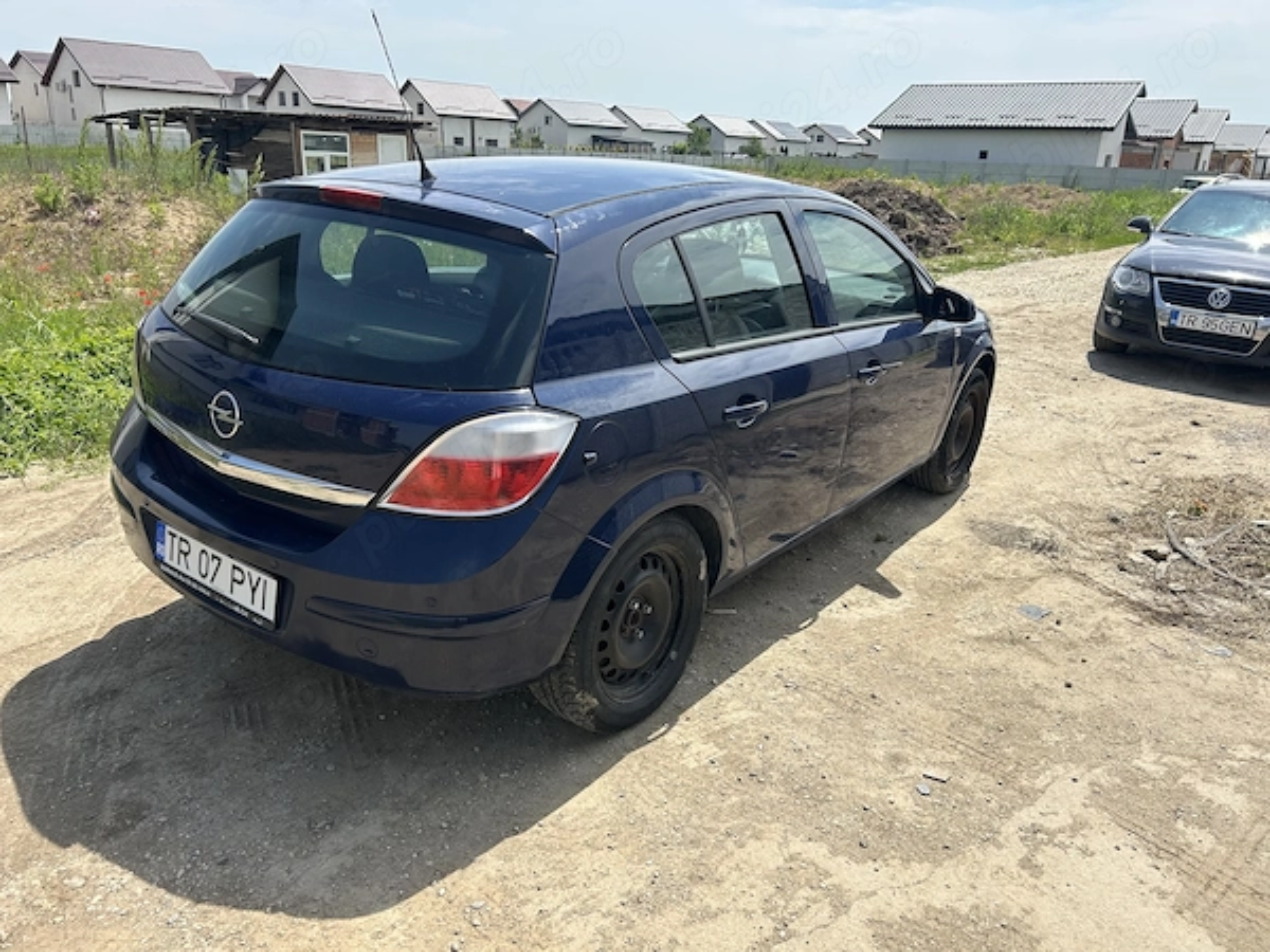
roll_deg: -0.6
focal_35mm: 26
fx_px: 954
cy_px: 476
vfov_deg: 53.1
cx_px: 635
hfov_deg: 67.3
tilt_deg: -17.5
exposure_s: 1/3831
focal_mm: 5.7
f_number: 1.5
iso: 50
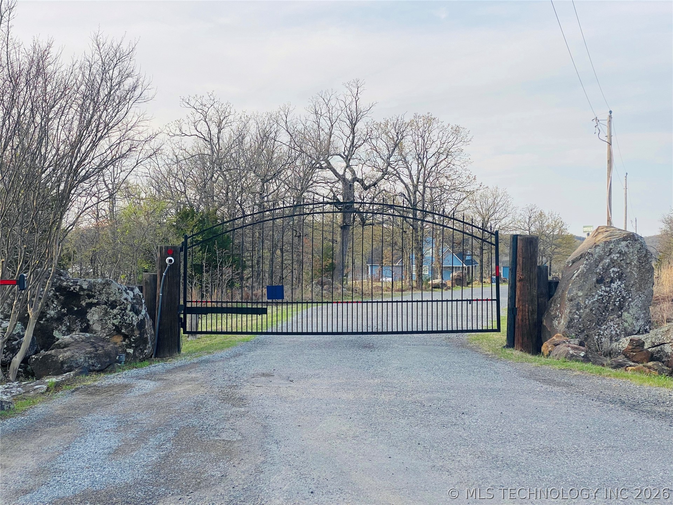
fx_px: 1011
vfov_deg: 28.0
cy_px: 252
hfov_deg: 36.8
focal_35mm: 52
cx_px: 336
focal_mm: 6
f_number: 2
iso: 20
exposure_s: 1/592
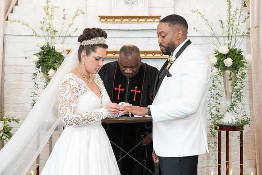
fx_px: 671
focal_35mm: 92
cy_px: 81
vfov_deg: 14.9
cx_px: 132
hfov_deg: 22.1
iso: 2000
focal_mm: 70
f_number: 4
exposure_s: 1/100
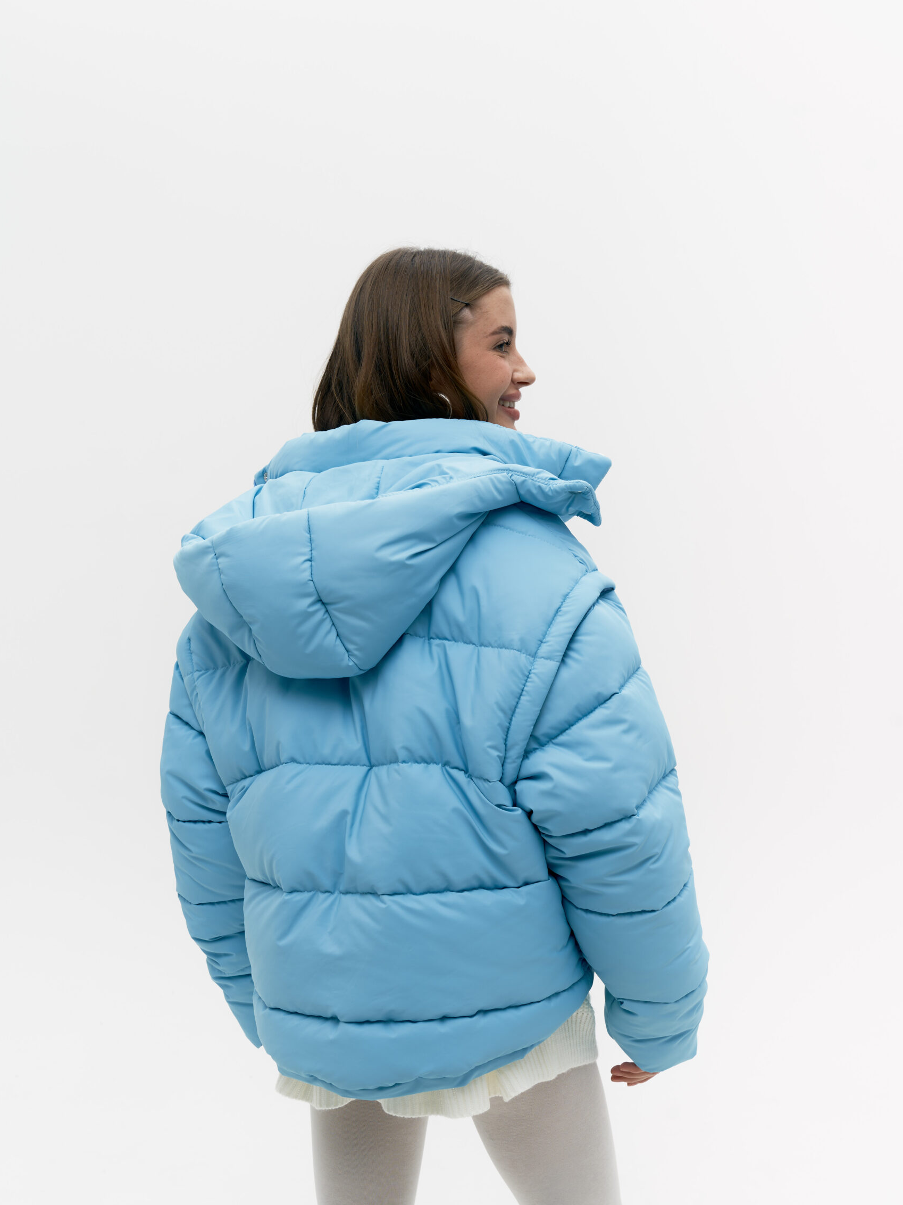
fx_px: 1740
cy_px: 640
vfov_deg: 38.2
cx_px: 452
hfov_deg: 29.1
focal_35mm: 50
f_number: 8
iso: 80
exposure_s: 1/160
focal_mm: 46
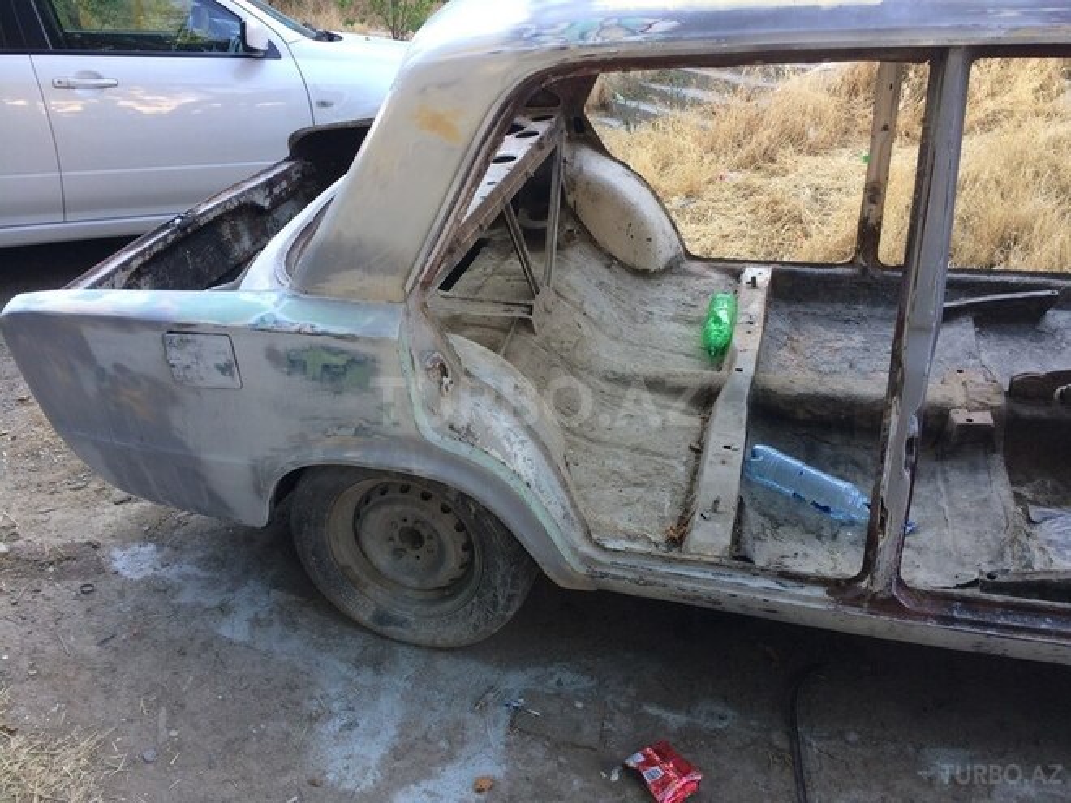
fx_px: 897
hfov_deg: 61.7
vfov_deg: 48.2
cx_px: 536
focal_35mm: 29
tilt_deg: -24.5
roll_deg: -4.9
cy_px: 402
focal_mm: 4.15
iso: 32
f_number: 2.2
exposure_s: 1/104
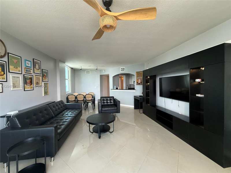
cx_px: 116
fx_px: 93
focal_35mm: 14
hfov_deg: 102.1
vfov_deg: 85.7
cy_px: 86
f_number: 2.2
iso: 320
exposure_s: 1/99
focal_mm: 2.22
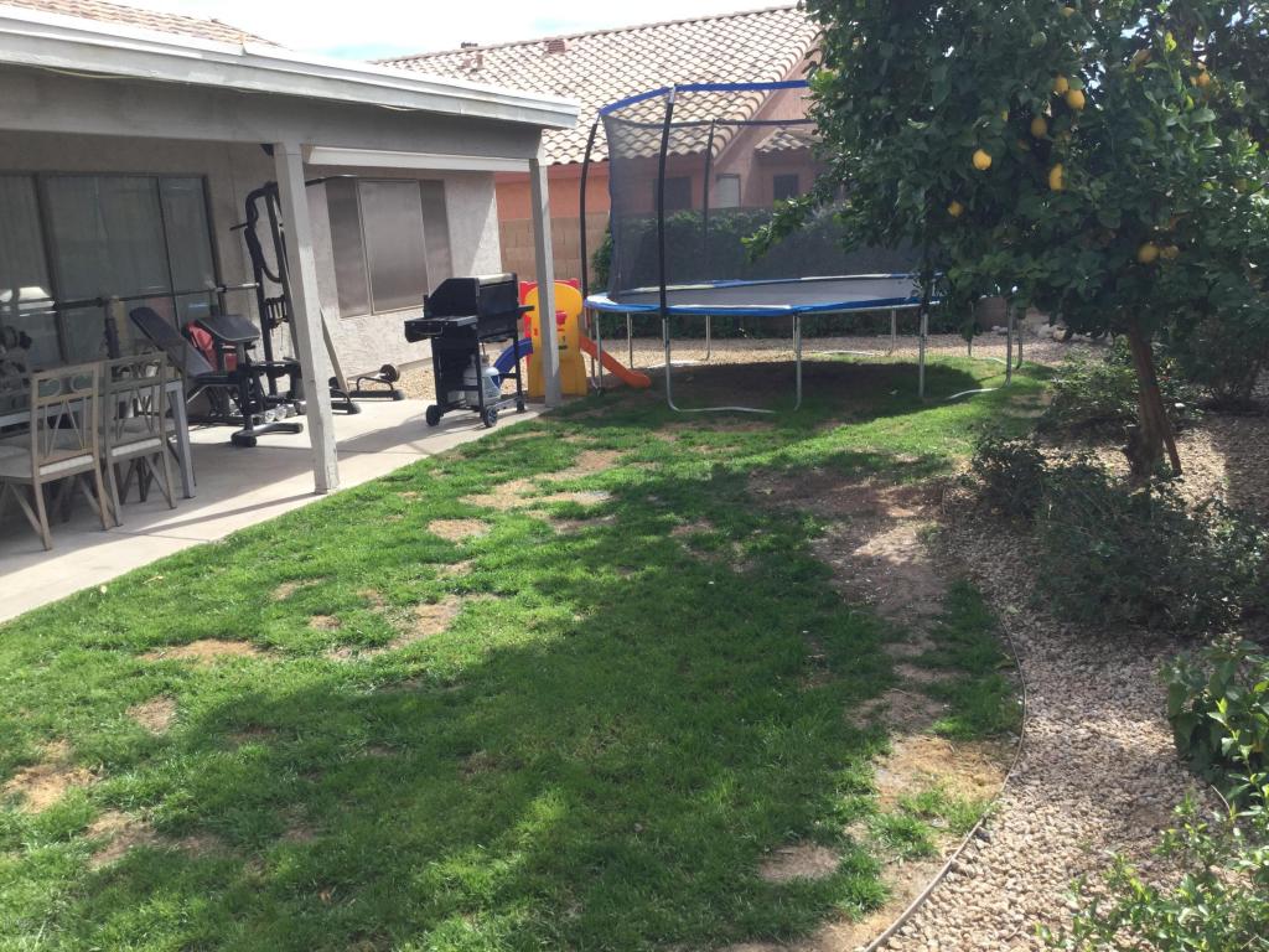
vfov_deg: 45.4
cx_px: 634
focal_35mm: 31
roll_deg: +2.8
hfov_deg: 58.4
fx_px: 1136
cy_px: 476
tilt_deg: -14.0
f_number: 2.4
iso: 25
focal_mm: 3.3
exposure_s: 1/673
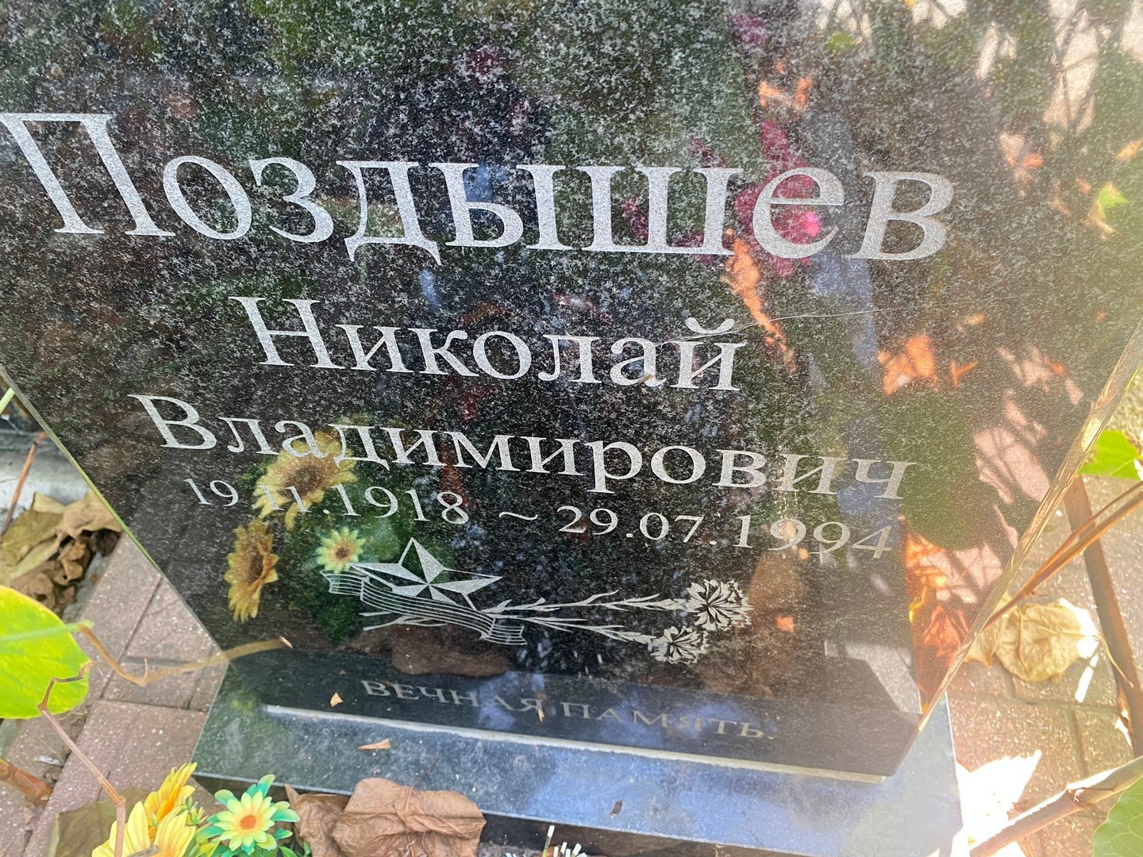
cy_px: 428
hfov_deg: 67.3
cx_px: 572
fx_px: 859
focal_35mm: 26
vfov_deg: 53.1
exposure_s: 1/60
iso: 160
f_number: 1.8
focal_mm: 4.25
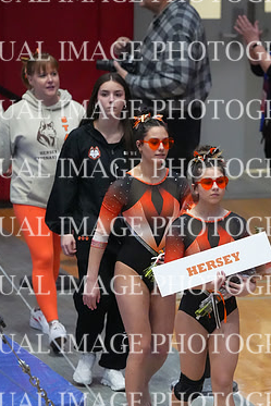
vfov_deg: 4.4
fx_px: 5257
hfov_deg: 3.0
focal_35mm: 466
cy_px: 256
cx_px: 144
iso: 20000
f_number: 3.5
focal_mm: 300
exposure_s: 1/1600
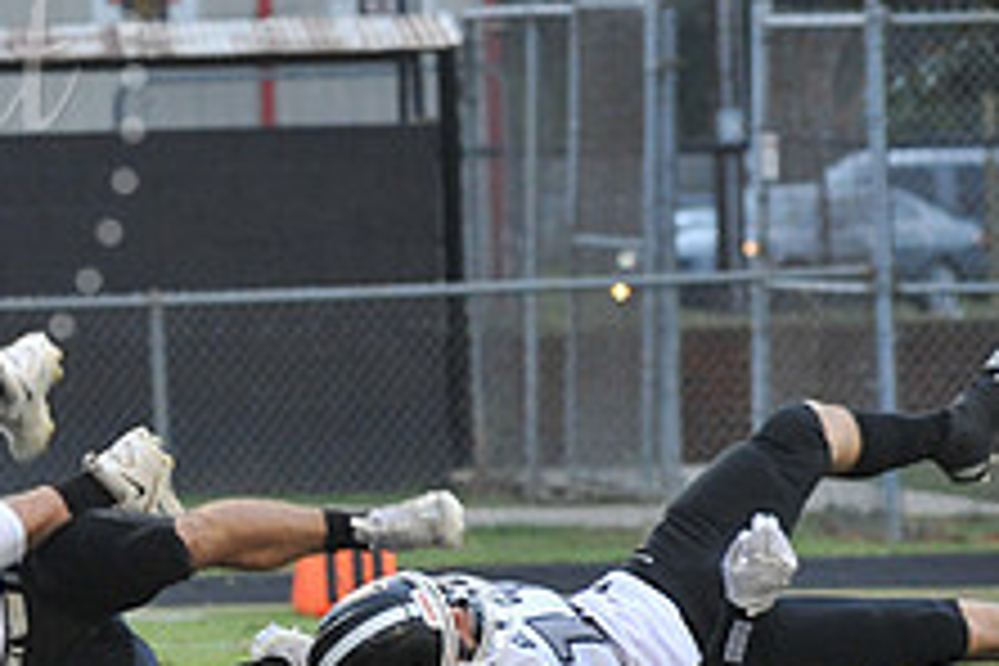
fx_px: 14512
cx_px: -284
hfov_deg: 3.9
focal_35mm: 523
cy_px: 86
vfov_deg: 2.6
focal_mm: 200
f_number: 6.3
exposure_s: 1/250
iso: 3200
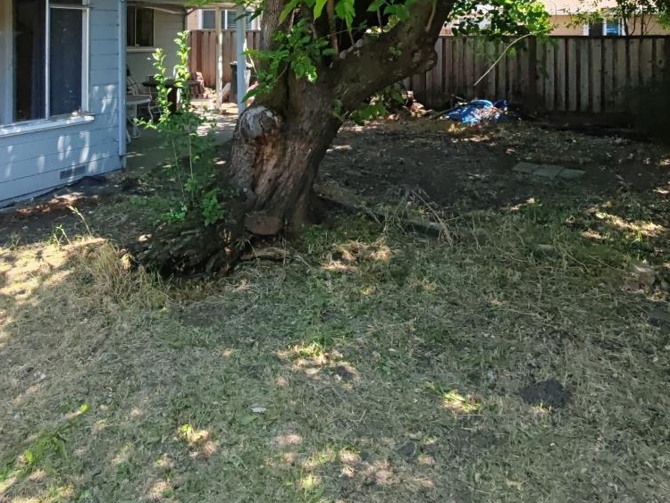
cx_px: 282
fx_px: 620
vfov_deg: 40.0
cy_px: 25
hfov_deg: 56.5
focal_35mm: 32
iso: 319
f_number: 2.55
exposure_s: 1/60
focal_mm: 16
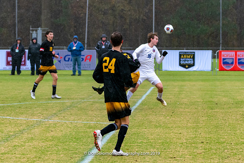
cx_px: 115
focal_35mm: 270
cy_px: 53
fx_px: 1831
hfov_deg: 7.6
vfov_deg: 5.1
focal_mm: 130
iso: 3200
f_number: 5.6
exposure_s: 1/1000
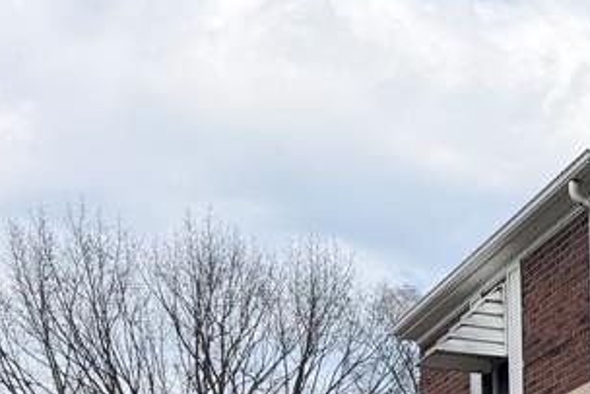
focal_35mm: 84
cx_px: 819
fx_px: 1377
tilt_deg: +1.4
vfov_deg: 15.0
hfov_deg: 21.3
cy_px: 606
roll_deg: +1.5
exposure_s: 1/3021
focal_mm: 6.76
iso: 80
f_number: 1.78
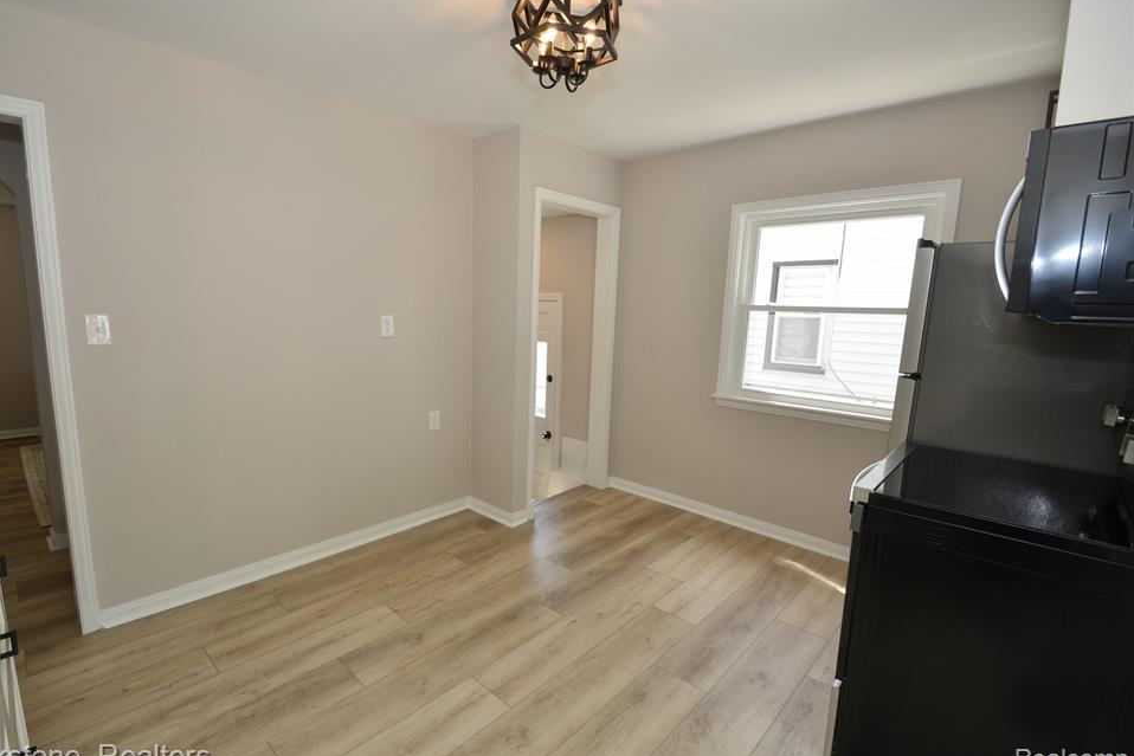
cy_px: 376
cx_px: 529
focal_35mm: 16
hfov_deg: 96.6
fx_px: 504
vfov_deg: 73.8
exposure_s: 1/125
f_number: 5.6
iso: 200
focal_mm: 10
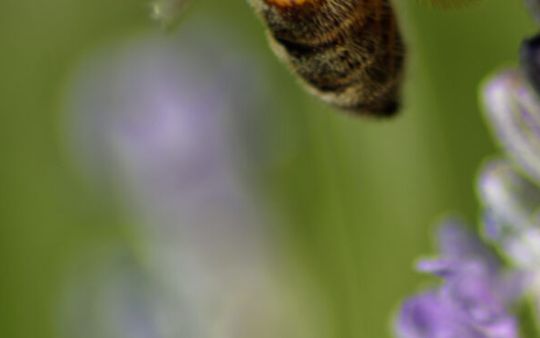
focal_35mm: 1990
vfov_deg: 0.7
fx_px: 29292
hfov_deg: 1.1
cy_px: -98
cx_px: 394
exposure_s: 1/500
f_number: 5.6
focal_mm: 300
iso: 100
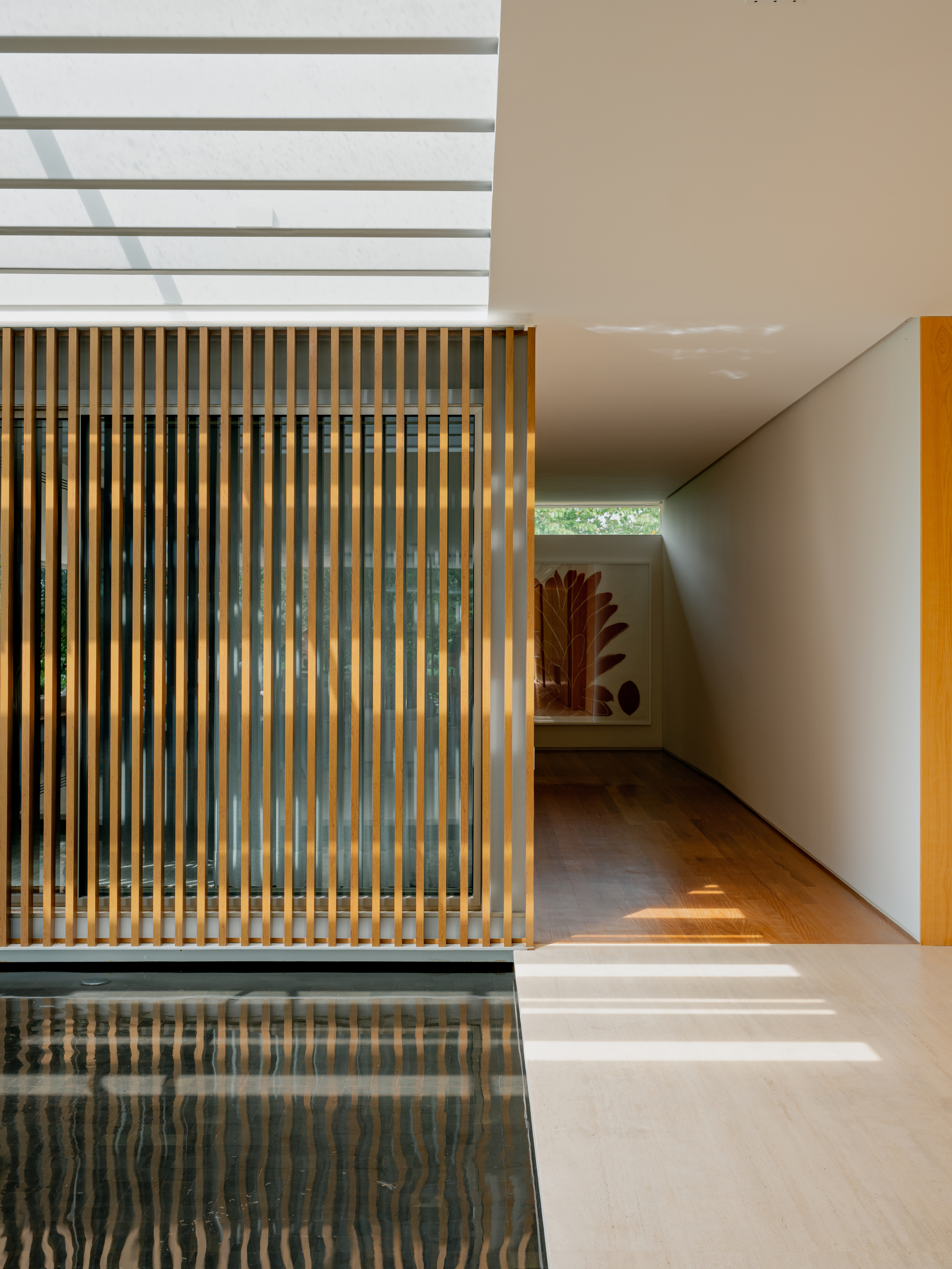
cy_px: 634
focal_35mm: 37
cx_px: 476
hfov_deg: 38.7
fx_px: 1357
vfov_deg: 50.1
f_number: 9
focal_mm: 46.5
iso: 200
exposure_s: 1/20
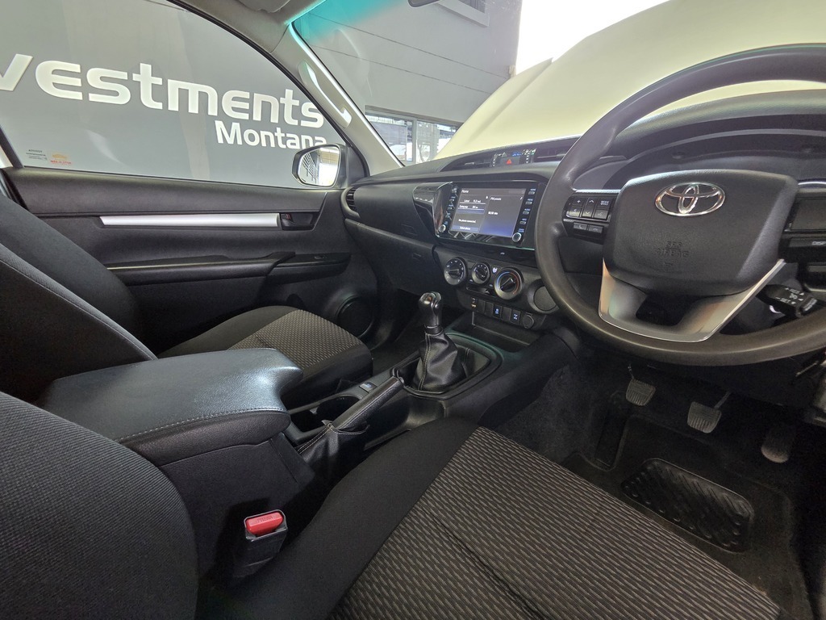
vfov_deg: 89.9
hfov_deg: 106.2
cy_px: 310
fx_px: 310
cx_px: 413
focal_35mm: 13
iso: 400
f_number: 2.2
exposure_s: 1/50
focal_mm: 2.2
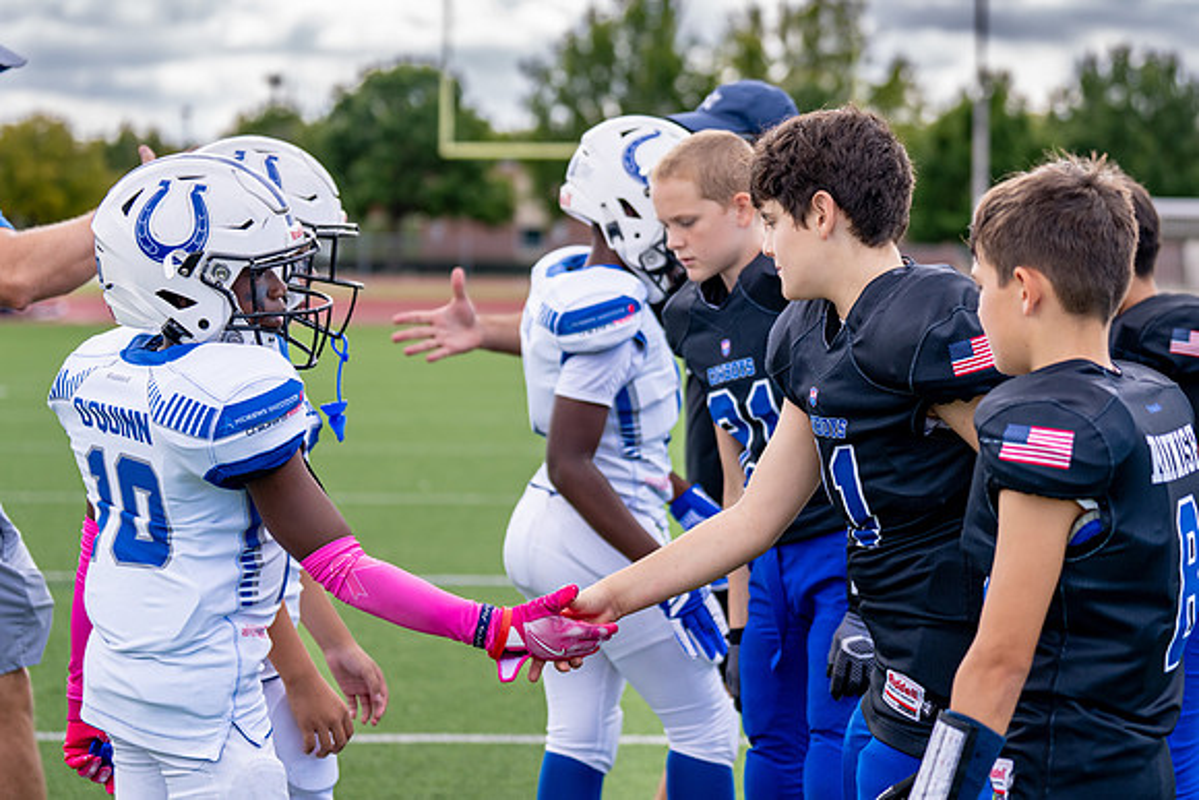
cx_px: 722
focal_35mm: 98
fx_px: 3279
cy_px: 397
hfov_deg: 20.7
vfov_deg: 13.9
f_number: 2.8
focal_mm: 70
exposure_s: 1/2000
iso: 250
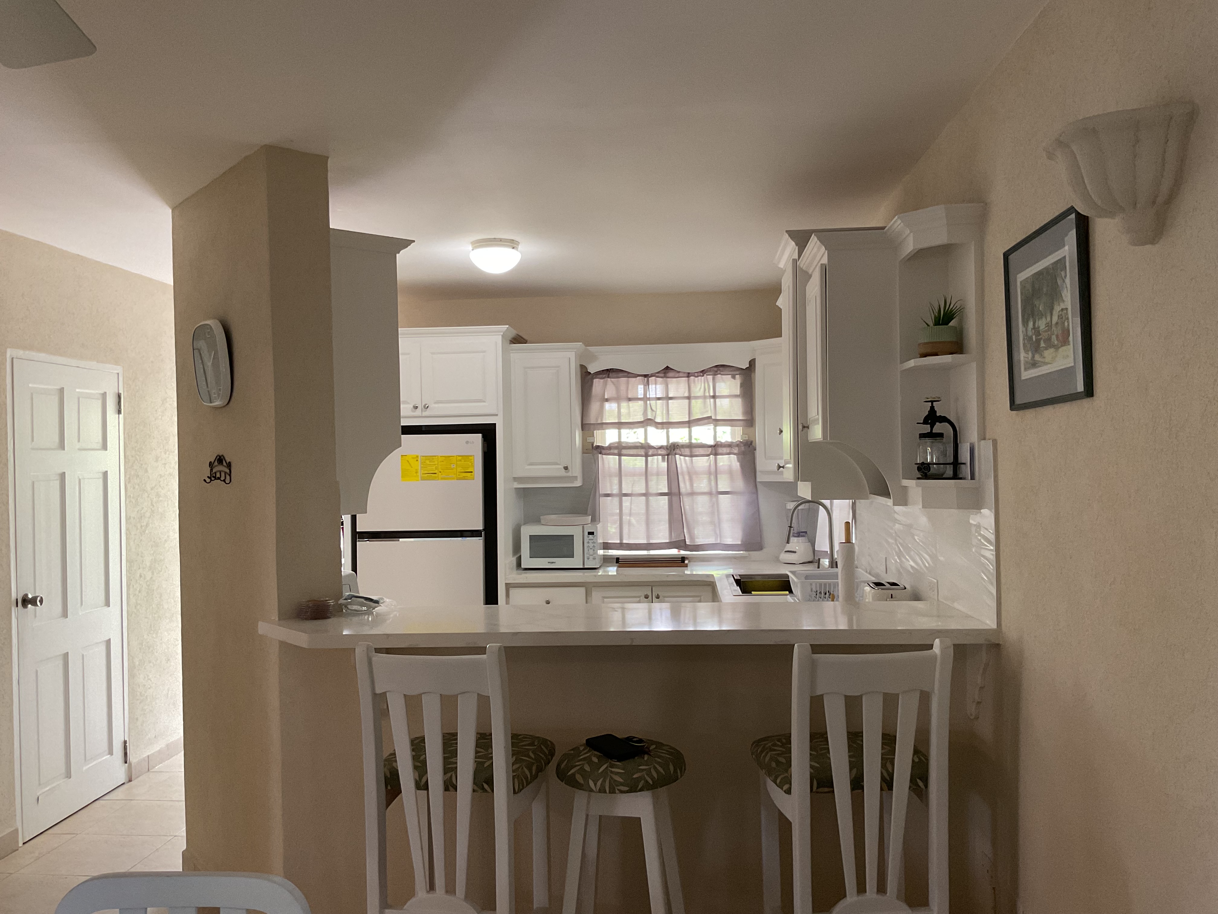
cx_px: 609
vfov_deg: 48.2
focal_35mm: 29
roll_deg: +2.1
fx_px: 1020
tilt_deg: -0.8
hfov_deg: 61.7
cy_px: 457
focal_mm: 3
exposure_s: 1/50
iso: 125
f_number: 1.8
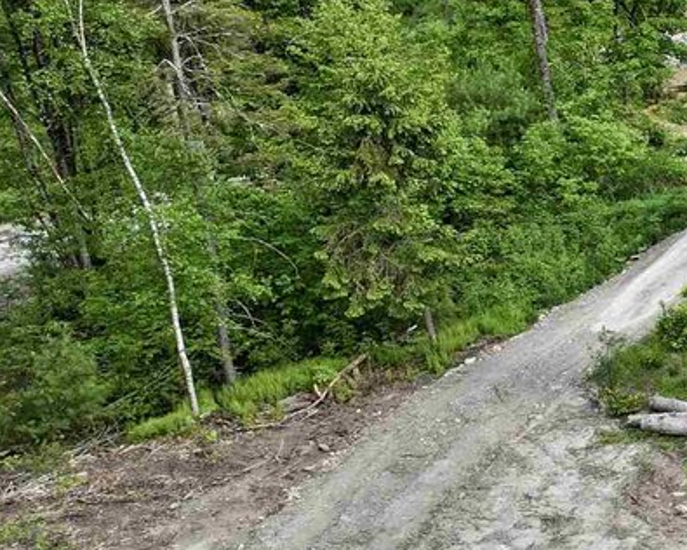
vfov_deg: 16.2
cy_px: 179
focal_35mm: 95
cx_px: 1249
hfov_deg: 16.7
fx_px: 1932
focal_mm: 12.29
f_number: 2.8
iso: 160
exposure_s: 1/1000
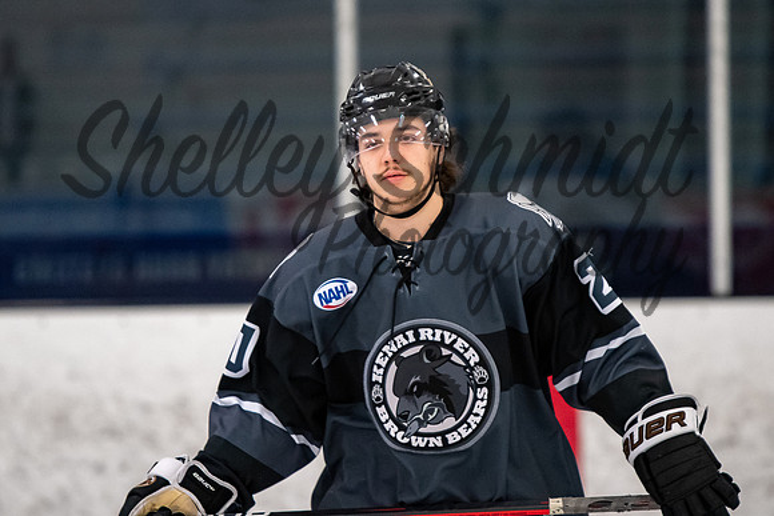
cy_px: 214
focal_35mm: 392
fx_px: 8427
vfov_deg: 3.5
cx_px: 367
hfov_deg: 5.3
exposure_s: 1/800
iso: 2000
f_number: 2.8
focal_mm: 200
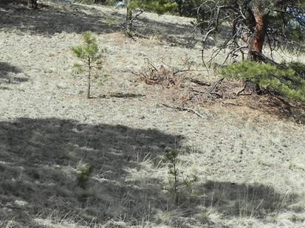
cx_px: 177
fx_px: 1637
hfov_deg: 10.6
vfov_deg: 8.0
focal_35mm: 186
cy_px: 87
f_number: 7.1
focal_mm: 13.4
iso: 160
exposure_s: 1/422
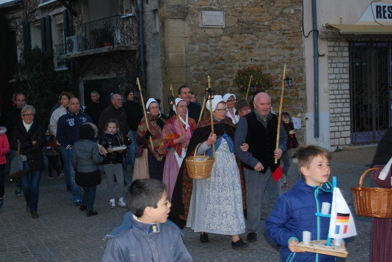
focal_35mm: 52
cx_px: 196
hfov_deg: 37.8
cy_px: 131
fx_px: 573
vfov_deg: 25.8
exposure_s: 1/60
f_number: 5.3
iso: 400
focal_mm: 35
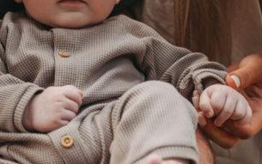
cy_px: 73
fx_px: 1222
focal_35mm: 171
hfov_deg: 12.2
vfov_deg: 7.7
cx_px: 34
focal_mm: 50
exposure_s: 1/1250
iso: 250
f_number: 2.5
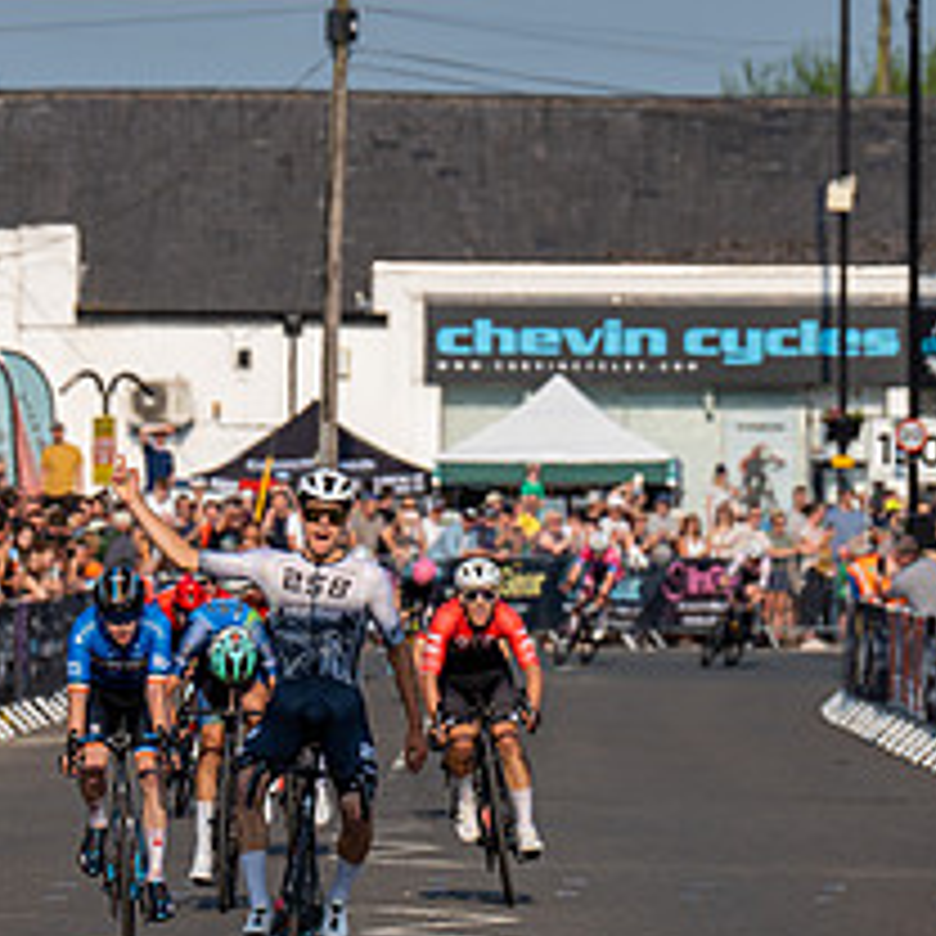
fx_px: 16795
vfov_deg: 3.2
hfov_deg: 3.2
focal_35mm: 549
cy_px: 571
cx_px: 477
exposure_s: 1/1000
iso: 160
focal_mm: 185
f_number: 5
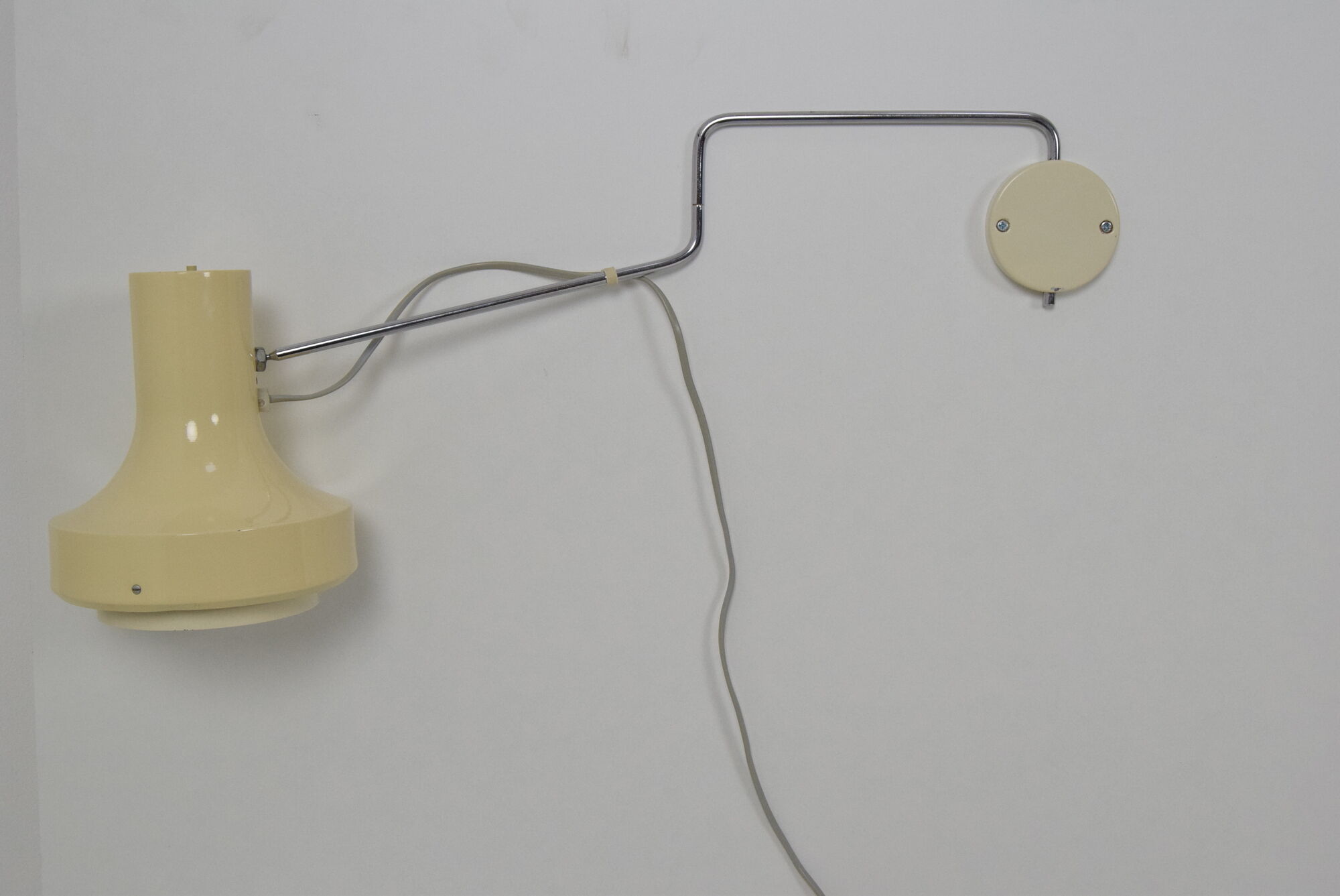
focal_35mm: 45
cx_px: 670
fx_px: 1676
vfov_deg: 29.9
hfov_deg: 43.6
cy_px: 448
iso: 1600
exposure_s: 1/250
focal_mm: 30
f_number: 8
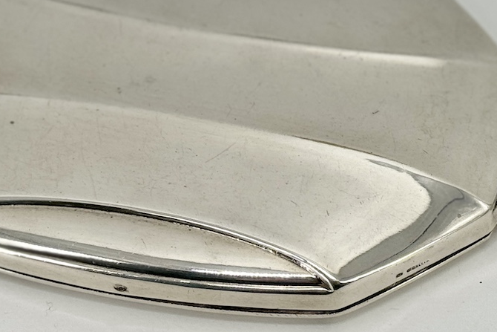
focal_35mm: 143
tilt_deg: -55.1
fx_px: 1974
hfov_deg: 14.2
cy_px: 129
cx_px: 428
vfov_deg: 9.6
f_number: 1.78
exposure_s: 1/1458
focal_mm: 6.86
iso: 64
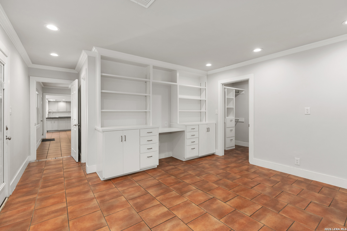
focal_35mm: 16
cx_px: 174
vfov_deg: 73.7
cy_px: 116
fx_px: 154
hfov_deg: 96.7
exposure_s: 1/60
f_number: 7.1
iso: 320
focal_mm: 16
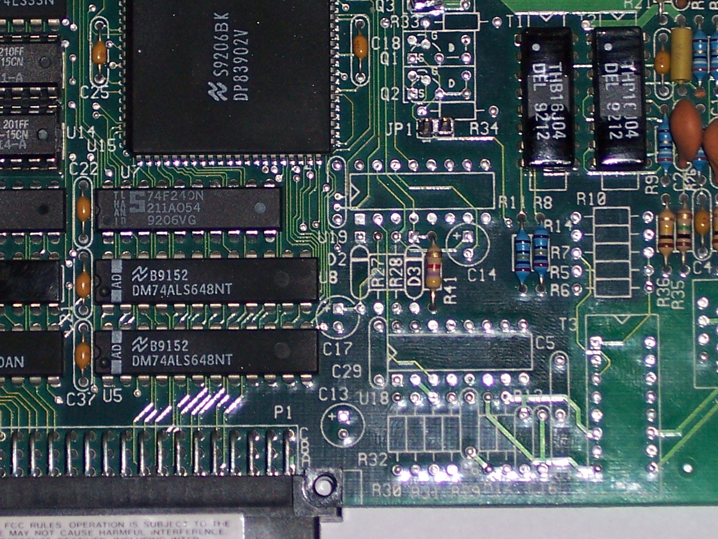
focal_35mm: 255
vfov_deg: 5.8
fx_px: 5290
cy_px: 162
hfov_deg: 7.8
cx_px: 237
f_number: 4.8
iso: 100
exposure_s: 1/60
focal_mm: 24
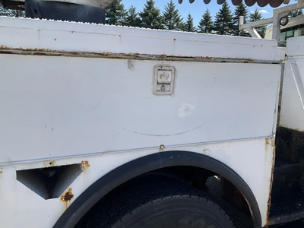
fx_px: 255
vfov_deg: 48.2
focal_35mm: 29
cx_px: 152
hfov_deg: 61.7
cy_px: 114
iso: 25
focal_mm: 3
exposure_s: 1/1076
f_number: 1.8
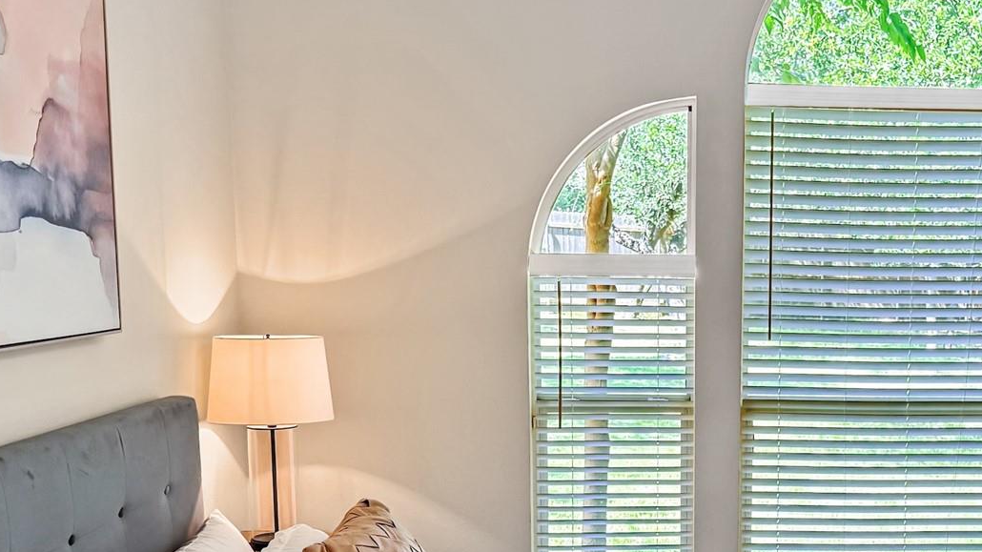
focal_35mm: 52
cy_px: 456
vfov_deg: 22.7
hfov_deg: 38.6
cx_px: 767
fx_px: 1354
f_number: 1.8
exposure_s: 1/120
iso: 100
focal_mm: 6.76
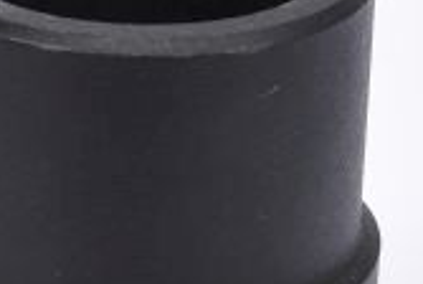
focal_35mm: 246
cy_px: 254
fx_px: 2896
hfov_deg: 8.3
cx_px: 136
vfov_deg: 5.6
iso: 250
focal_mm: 50
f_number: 16
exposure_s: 1/125
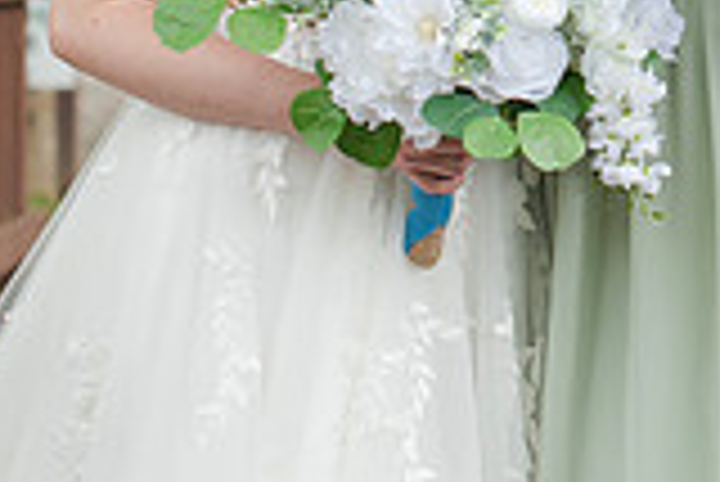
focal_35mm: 221
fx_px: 4424
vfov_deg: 6.1
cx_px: 870
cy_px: -372
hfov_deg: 9.2
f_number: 3.5
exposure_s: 1/400
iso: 500
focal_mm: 50
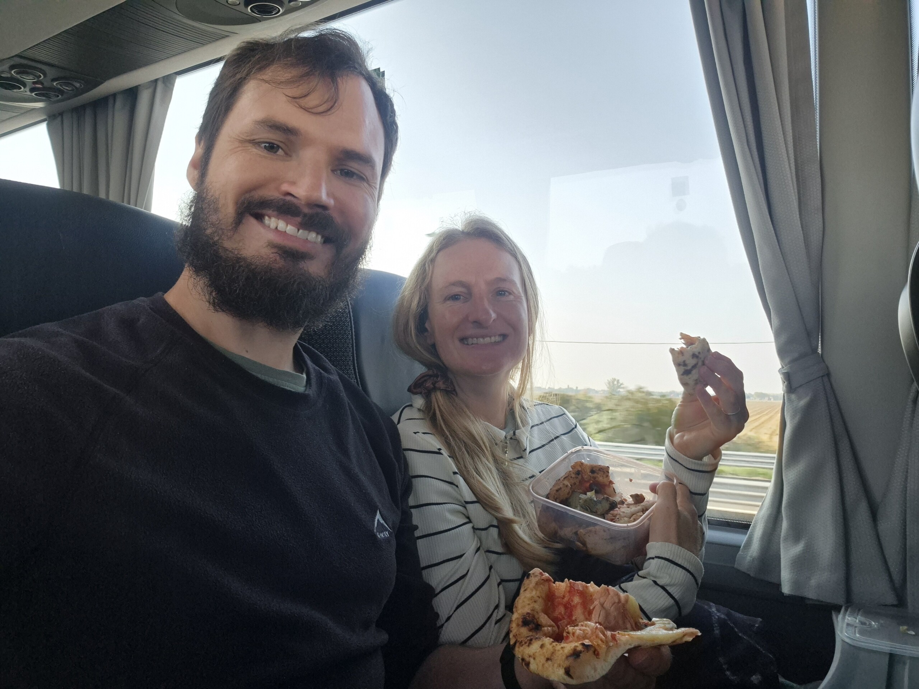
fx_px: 664
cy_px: 344
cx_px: 460
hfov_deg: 69.4
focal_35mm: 25
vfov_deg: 54.9
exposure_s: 1/100
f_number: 2.2
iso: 160
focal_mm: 3.3
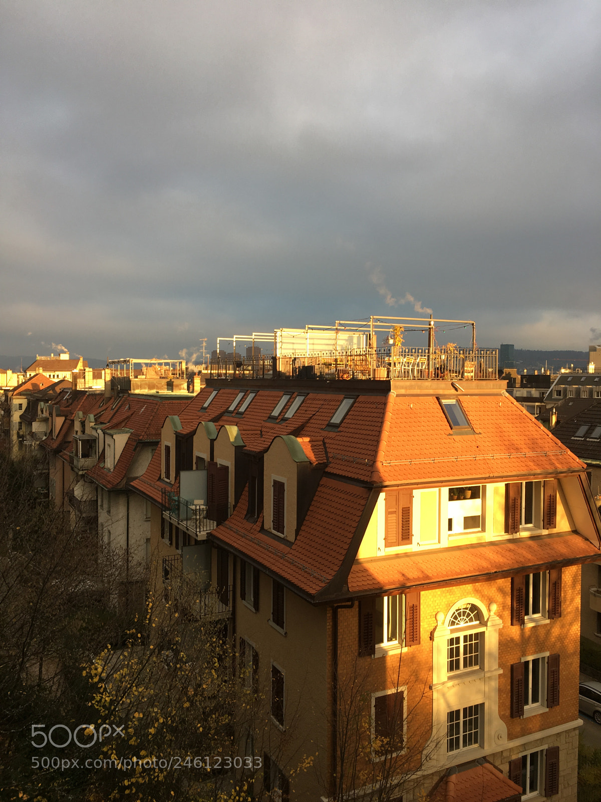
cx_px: 300
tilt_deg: -2.3
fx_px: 671
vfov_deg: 61.7
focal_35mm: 29
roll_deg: +0.4
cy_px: 401
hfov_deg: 48.2
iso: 25
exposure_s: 1/122
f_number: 2.2
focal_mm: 4.15
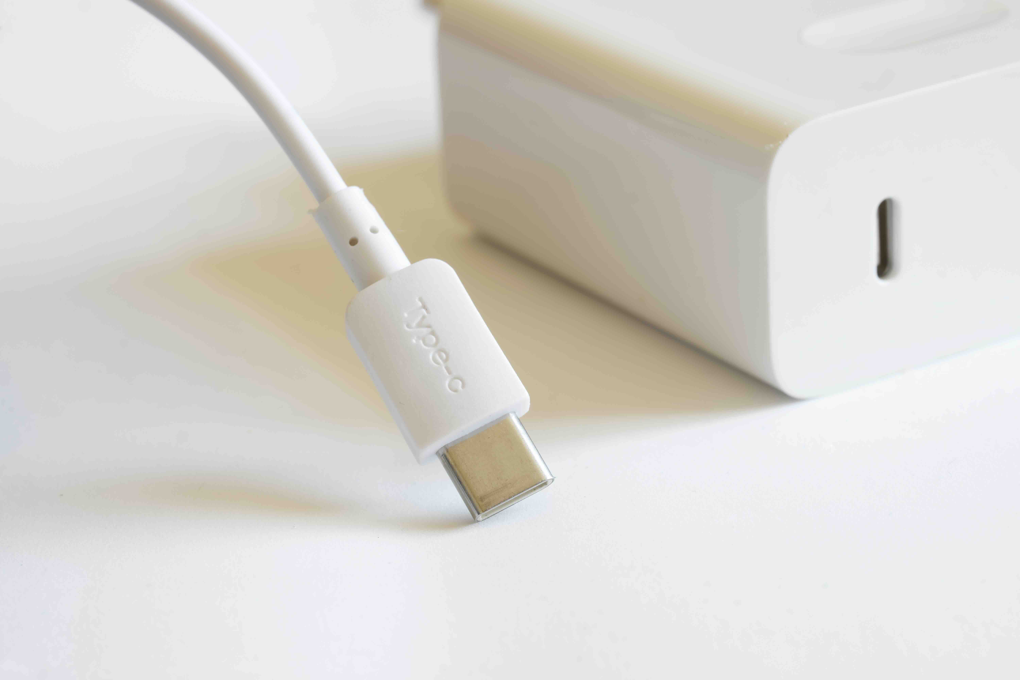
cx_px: 510
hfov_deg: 19.5
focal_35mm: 105
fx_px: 2975
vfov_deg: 13.0
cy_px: 340
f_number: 9
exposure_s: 1/6
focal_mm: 70
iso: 320
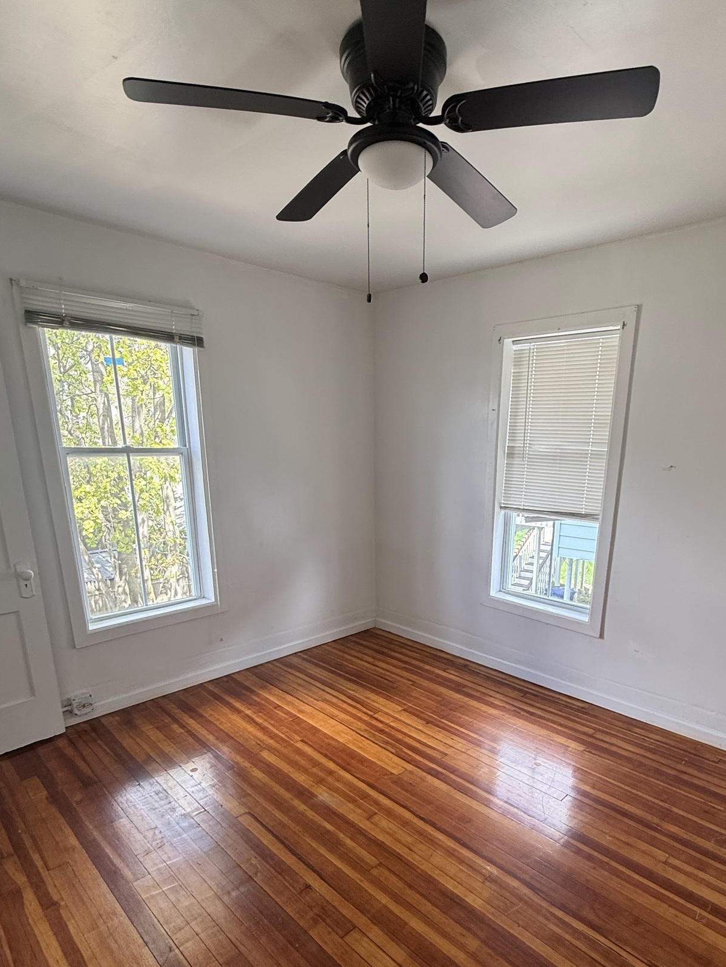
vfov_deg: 80.5
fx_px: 559
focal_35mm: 20
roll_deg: -2.0
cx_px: 416
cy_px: 594
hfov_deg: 65.7
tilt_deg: -14.9
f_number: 2.2
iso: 80
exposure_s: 1/99
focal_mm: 2.22
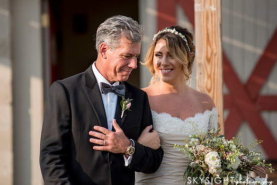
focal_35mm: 222
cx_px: 127
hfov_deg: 9.3
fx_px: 1709
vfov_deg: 6.2
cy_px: 91
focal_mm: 200
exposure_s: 1/800
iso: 200
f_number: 4
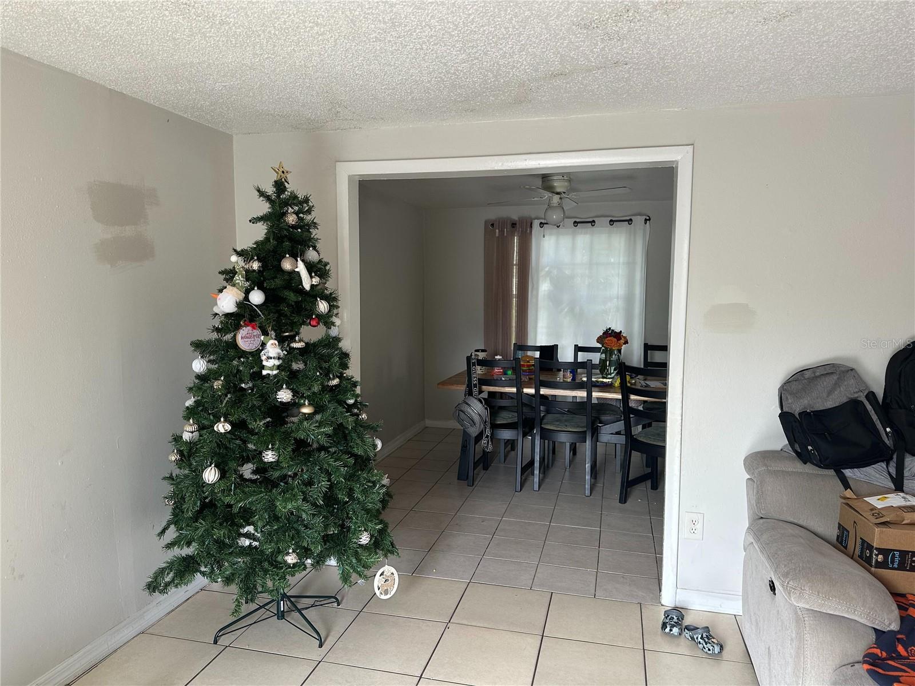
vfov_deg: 56.8
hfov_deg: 71.6
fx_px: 634
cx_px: 458
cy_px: 343
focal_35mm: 24
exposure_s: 1/121
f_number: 1.78
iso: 160
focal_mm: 6.86
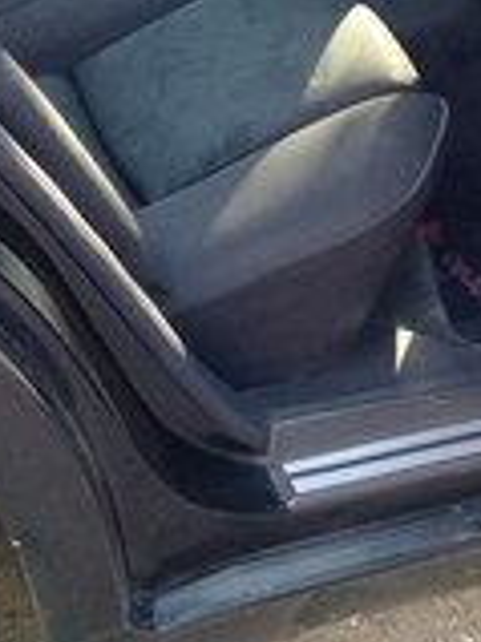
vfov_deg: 18.6
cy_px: -230
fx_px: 1800
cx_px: 372
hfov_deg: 15.1
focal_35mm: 97
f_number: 2.2
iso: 64
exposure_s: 1/50
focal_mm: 3.3
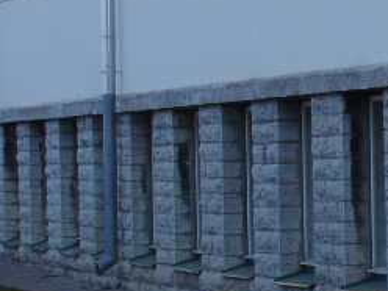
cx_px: 673
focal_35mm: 309
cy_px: 308
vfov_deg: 4.8
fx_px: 3463
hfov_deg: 6.3
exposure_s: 1/160
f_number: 11
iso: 200
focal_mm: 33
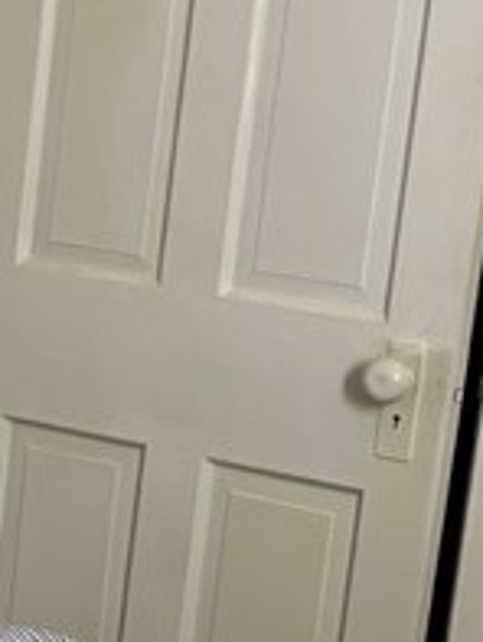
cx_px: -447
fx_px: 2509
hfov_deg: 10.2
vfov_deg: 14.5
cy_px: 515
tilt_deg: -14.2
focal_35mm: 135
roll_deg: -3.2
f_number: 1.6
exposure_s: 1/60
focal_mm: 5.96
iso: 160
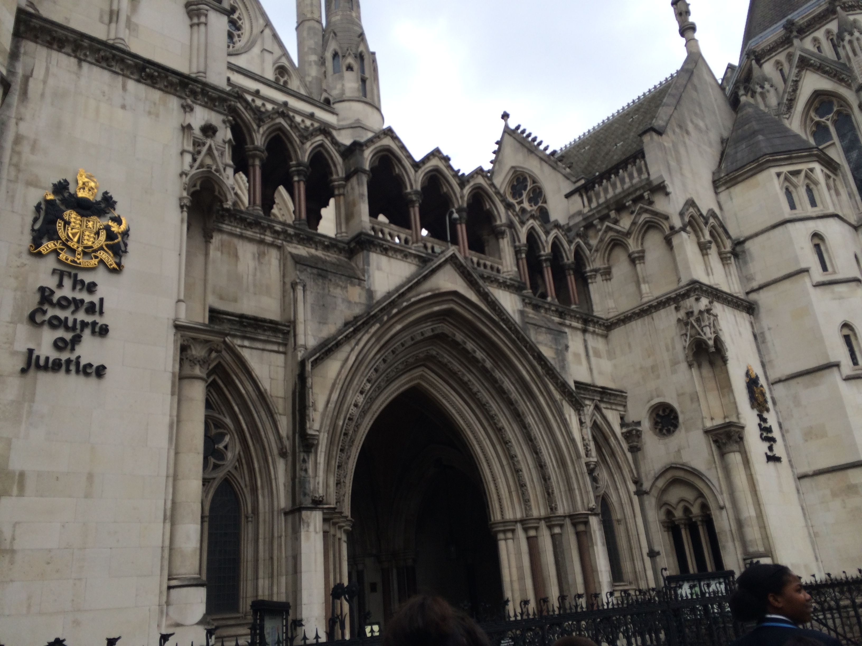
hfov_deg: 61.7
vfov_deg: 48.2
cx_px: 431
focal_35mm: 29
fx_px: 722
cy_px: 323
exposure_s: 1/1080
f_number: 2.2
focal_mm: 4.15
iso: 32
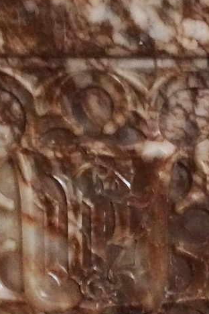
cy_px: 312
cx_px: 141
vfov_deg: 15.3
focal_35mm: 132
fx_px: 1149
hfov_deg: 10.4
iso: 500
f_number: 2.2
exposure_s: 1/17
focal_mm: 4.15
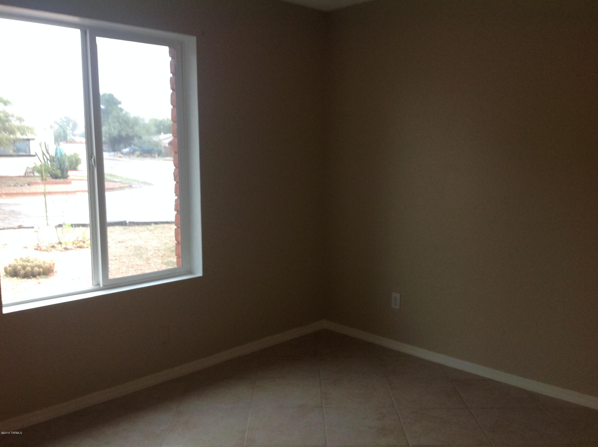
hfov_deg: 52.7
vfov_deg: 40.6
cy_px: 224
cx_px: 299
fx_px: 604
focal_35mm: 35
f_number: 2.4
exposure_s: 1/15
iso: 100
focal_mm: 4.28
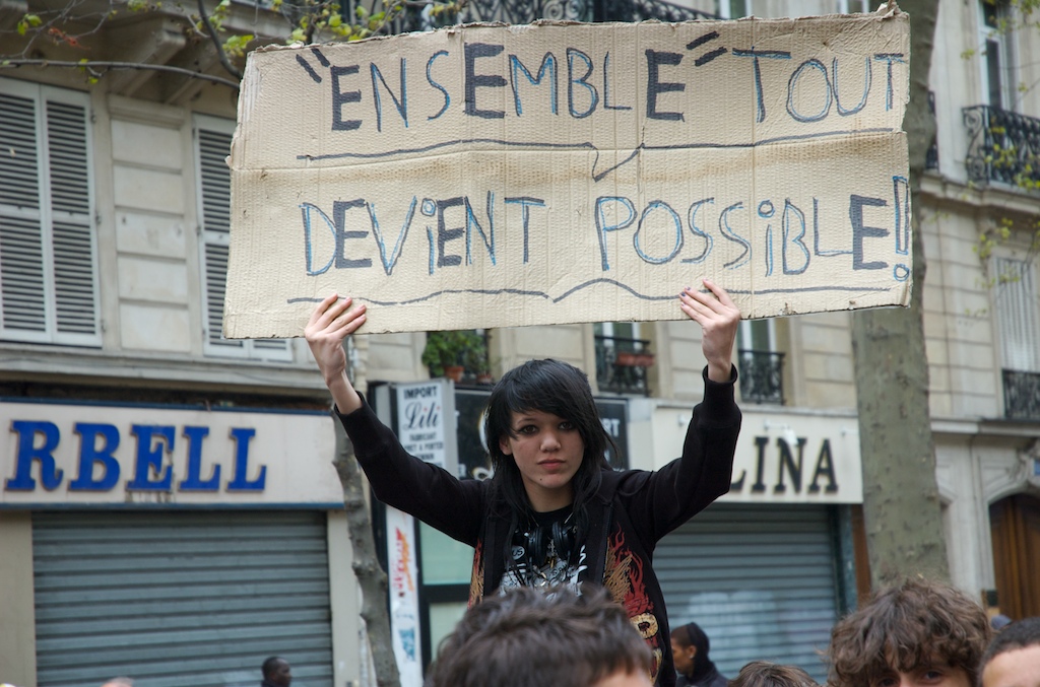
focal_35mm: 98
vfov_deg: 14.0
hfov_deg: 21.0
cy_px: 344
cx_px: 520
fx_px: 2809
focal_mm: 65
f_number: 4.5
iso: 200
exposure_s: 1/200
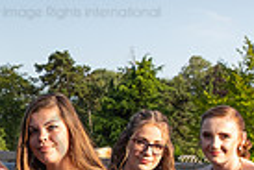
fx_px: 806
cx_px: -61
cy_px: 254
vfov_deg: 11.6
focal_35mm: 114
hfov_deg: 17.0
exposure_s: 1/250
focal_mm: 18
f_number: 6.4
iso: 200
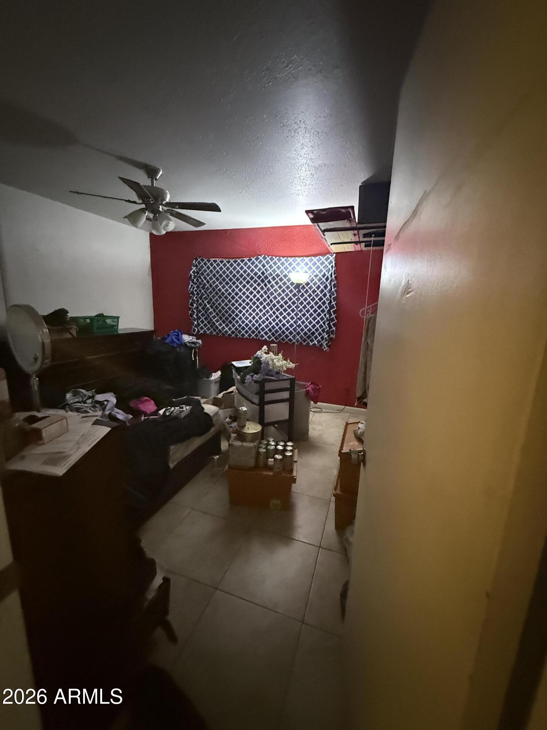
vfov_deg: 102.1
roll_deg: -1.4
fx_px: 295
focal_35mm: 14
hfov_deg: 85.7
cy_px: 365
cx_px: 274
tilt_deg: -12.4
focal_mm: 2.22
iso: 1250
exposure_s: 1/40
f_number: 2.2
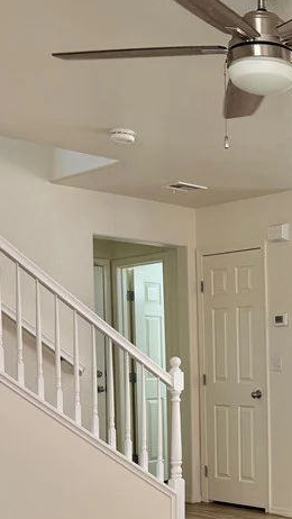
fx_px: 798
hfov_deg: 19.3
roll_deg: -0.2
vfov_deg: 35.2
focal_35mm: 58
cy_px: 392
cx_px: 367
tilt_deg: -2.7
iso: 80
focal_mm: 6.76
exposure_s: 1/206
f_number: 1.78
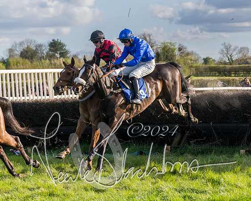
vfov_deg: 9.5
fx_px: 1213
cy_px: 86
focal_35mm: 163
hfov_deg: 11.8
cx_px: 190
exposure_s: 1/1600
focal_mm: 70
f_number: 4
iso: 400
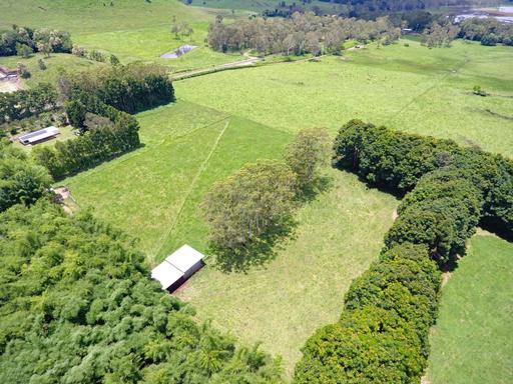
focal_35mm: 20
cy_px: 192
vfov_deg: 66.0
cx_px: 256
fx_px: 296
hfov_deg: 81.7
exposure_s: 1/249
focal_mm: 3.61
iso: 100
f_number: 2.8
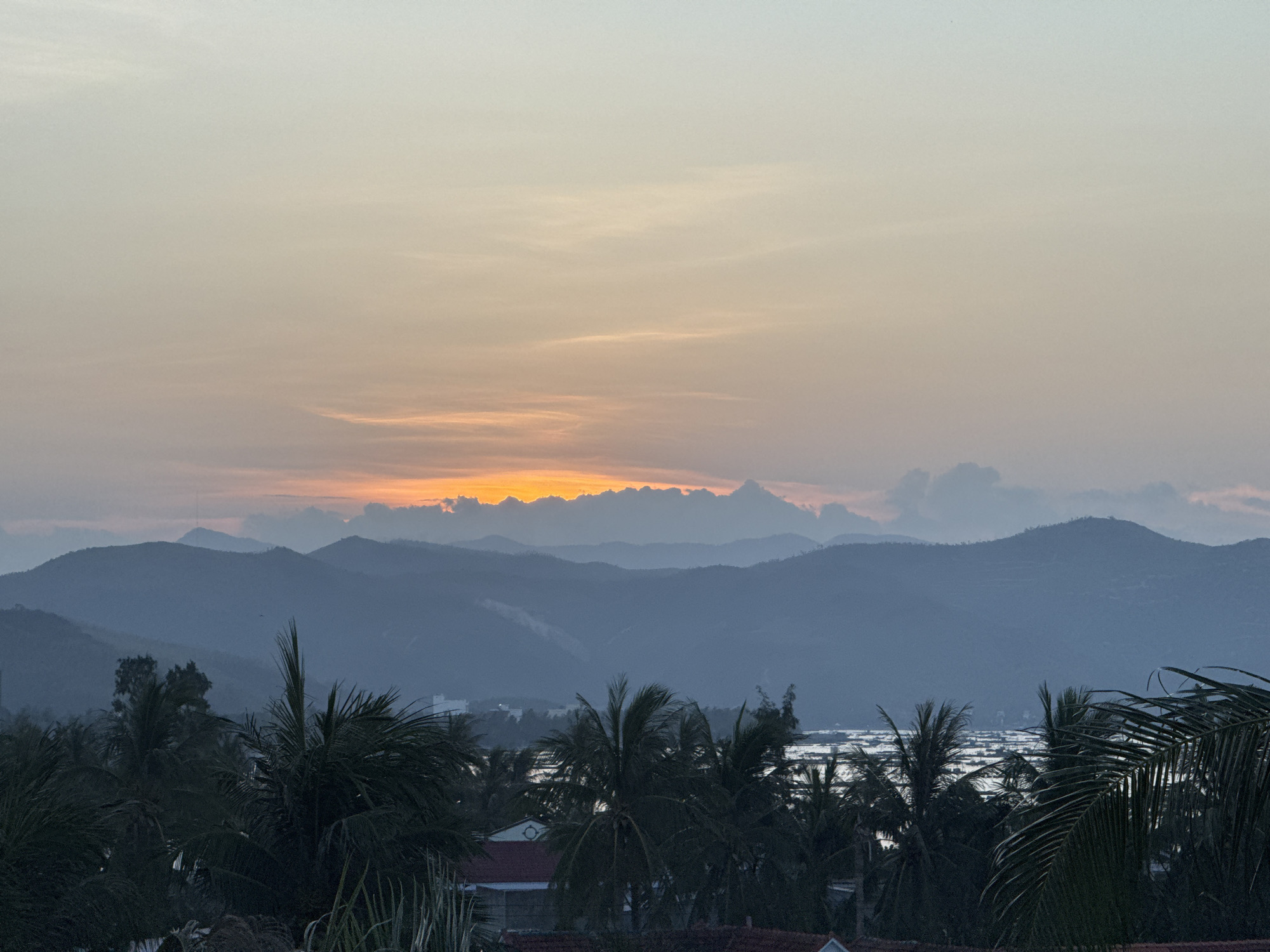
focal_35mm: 120
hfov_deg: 16.4
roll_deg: +0.2
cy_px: 476
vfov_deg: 12.3
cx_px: 635
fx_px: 4403
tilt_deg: +3.7
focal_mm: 15.66
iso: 50
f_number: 2.8
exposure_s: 1/379
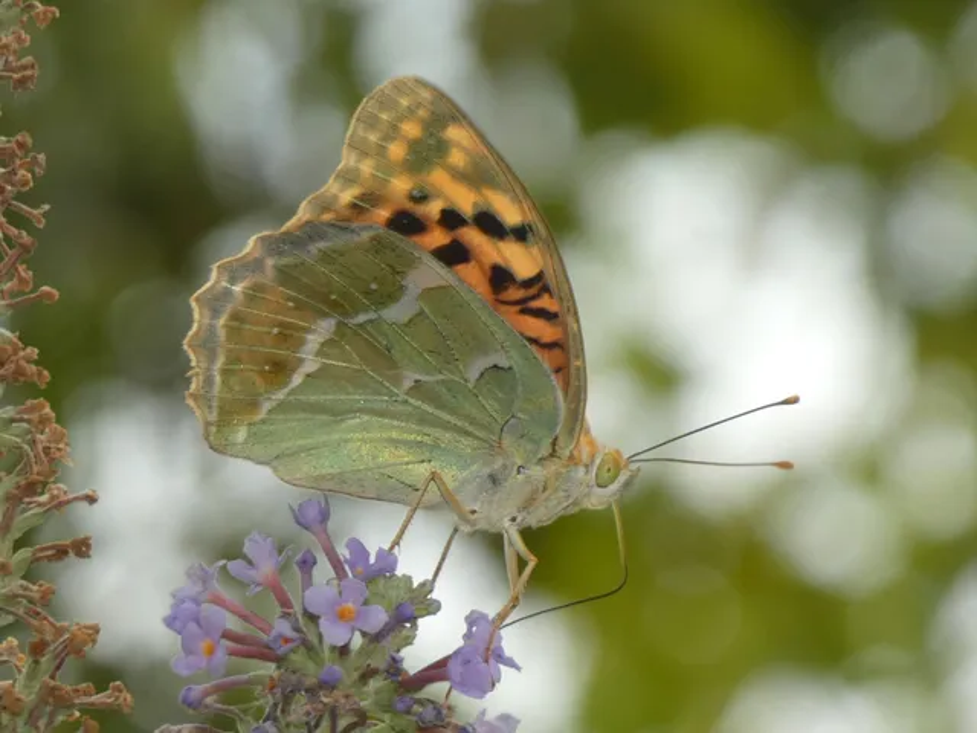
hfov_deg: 6.0
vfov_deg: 4.5
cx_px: 488
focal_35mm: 329
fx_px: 9286
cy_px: 366
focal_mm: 58.9
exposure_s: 1/100
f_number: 5.6
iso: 125
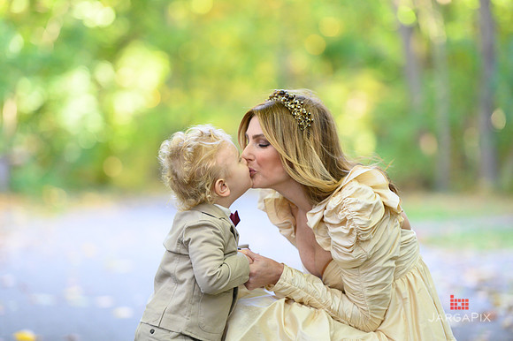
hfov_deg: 13.3
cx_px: 256
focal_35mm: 155
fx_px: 2207
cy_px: 170
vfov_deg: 8.8
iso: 1600
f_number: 3.2
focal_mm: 155
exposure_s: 1/200
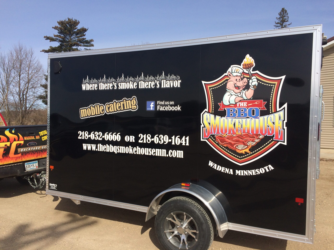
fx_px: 280
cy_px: 125
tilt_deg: -0.1
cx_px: 167
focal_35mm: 29
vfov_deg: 48.2
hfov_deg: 61.7
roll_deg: +1.2
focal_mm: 4.15
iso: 32
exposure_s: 1/2415
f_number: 2.2
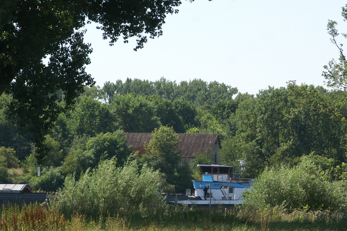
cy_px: 139
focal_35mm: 255
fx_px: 2451
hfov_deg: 8.1
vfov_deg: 5.4
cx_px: 180
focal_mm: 135
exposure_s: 1/350
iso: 200
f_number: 8
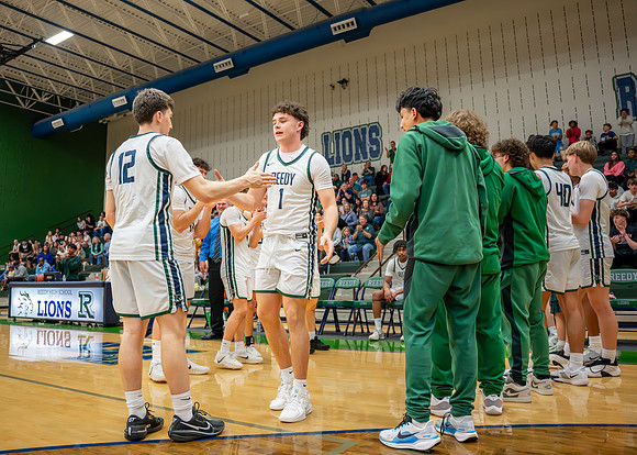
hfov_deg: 62.5
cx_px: 300
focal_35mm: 29
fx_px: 525
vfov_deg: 46.8
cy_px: 210
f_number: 2.8
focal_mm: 24
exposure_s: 1/1000
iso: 6400
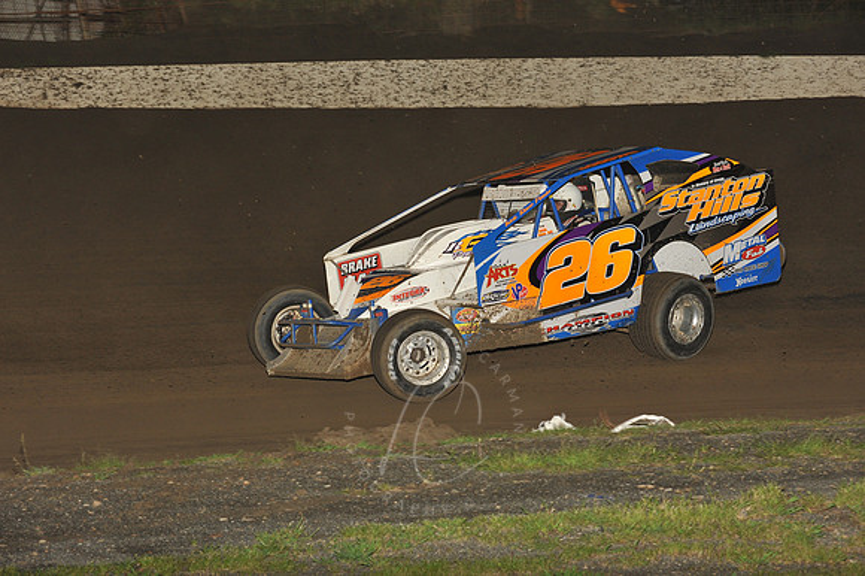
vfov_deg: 12.2
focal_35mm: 112
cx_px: 432
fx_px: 2689
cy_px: 288
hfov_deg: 18.3
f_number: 7.1
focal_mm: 112
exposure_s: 1/320
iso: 1000
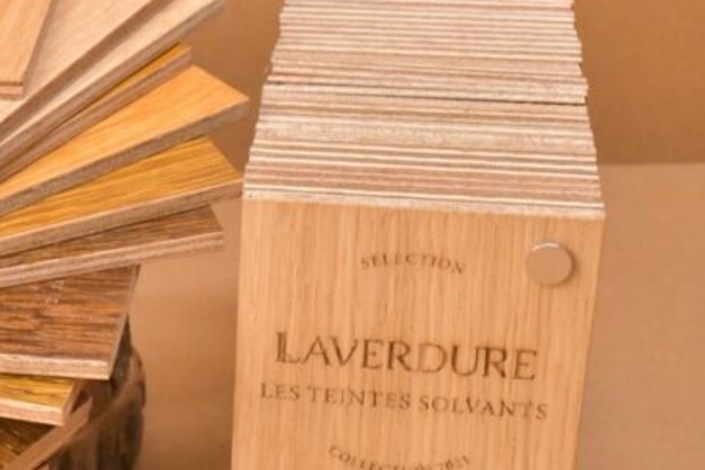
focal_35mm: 116
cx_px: -78
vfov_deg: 11.8
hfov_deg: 17.1
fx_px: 2271
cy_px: 283
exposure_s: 1/125
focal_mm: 34
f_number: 13
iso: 6400
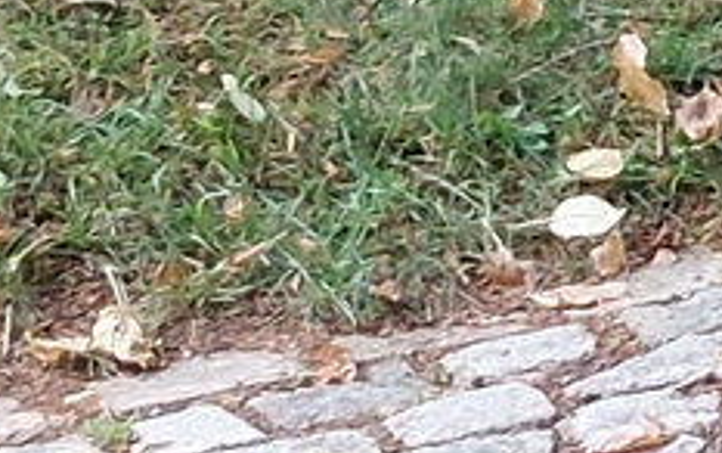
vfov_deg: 5.4
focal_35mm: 218
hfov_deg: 8.8
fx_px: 4293
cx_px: 1689
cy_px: -1309
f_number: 1.8
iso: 50
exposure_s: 1/100
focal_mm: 5.23
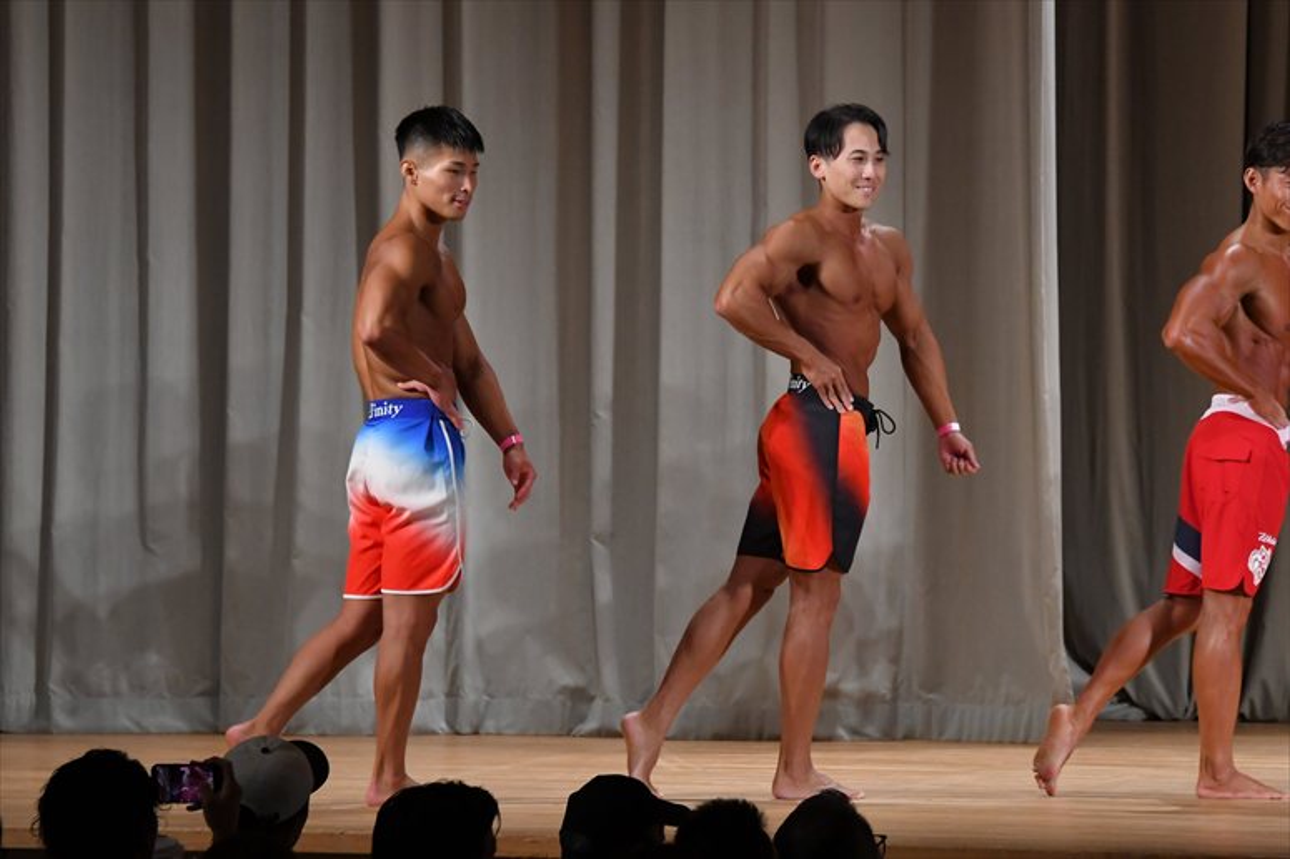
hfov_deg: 9.2
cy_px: 430
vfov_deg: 6.1
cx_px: 645
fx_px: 8059
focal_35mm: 225
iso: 3200
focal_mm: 150
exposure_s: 1/400
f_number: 5.6
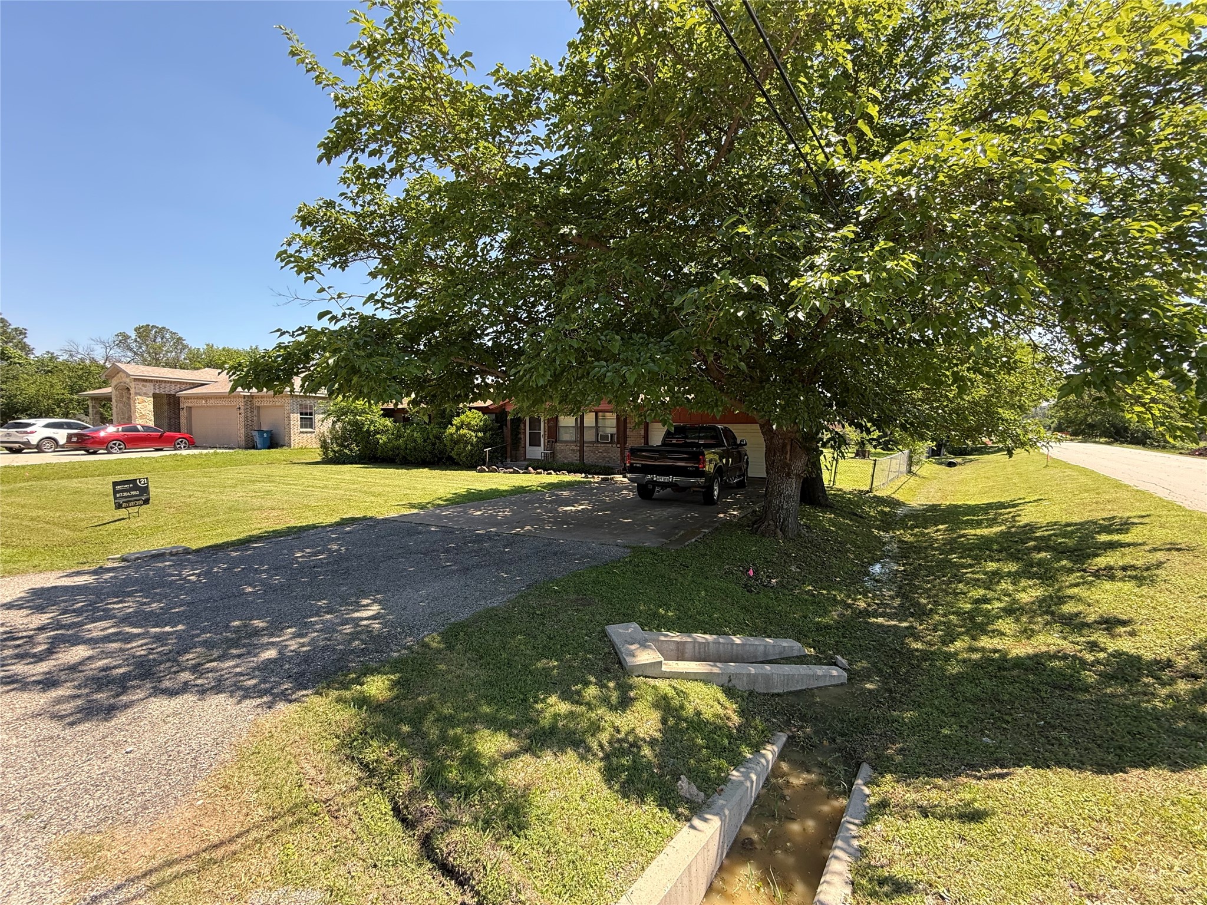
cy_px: 452
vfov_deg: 85.7
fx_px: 488
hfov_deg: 102.1
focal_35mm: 14
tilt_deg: -2.7
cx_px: 604
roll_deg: -1.0
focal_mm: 2.22
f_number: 2.2
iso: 64
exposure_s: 1/290
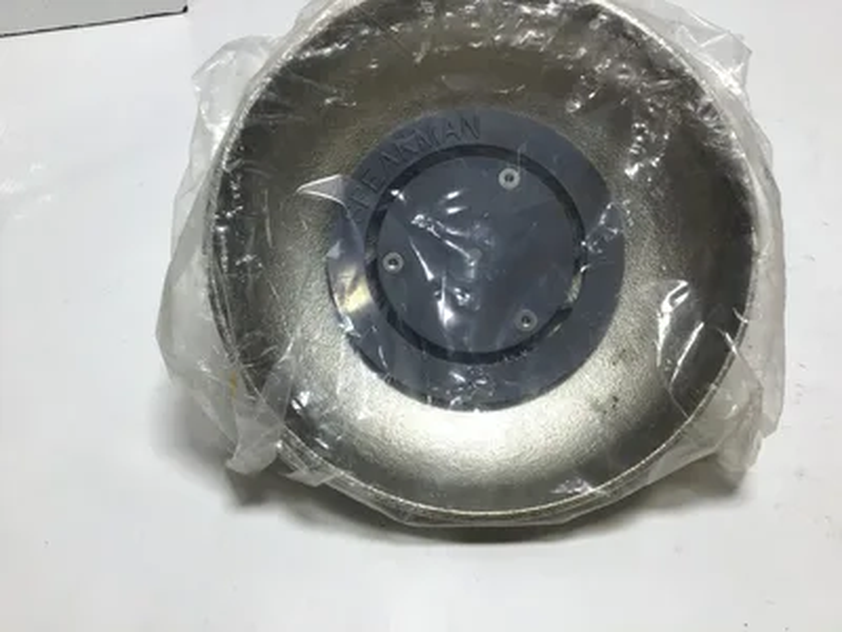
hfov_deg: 58.4
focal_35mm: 31
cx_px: 421
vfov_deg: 45.4
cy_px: 316
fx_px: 754
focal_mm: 3.3
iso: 32
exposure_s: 1/120
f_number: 2.4
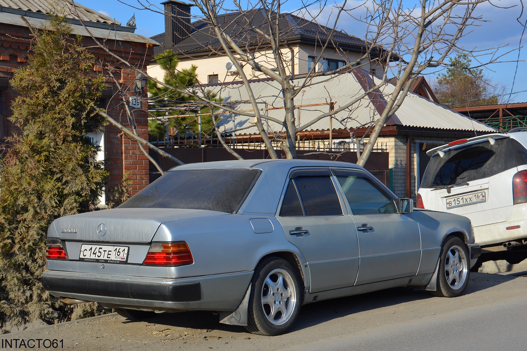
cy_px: 176
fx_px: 834
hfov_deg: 35.1
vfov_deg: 23.8
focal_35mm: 57
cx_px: 264
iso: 100
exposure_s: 1/250
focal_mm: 38
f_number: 8
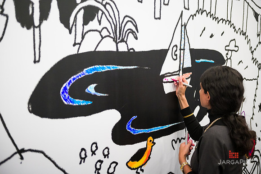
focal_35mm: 55
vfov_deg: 24.6
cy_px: 87
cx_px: 130
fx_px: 399
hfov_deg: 36.3
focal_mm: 55
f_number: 3.2
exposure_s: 1/200
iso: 2500
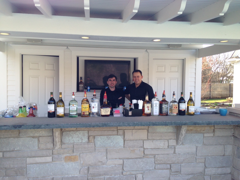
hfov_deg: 55.4
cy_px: 90
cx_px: 120
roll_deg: +0.0
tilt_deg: -1.7
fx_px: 229
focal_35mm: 33
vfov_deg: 42.9
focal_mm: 4.12
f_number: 2.4
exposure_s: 1/186
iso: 50
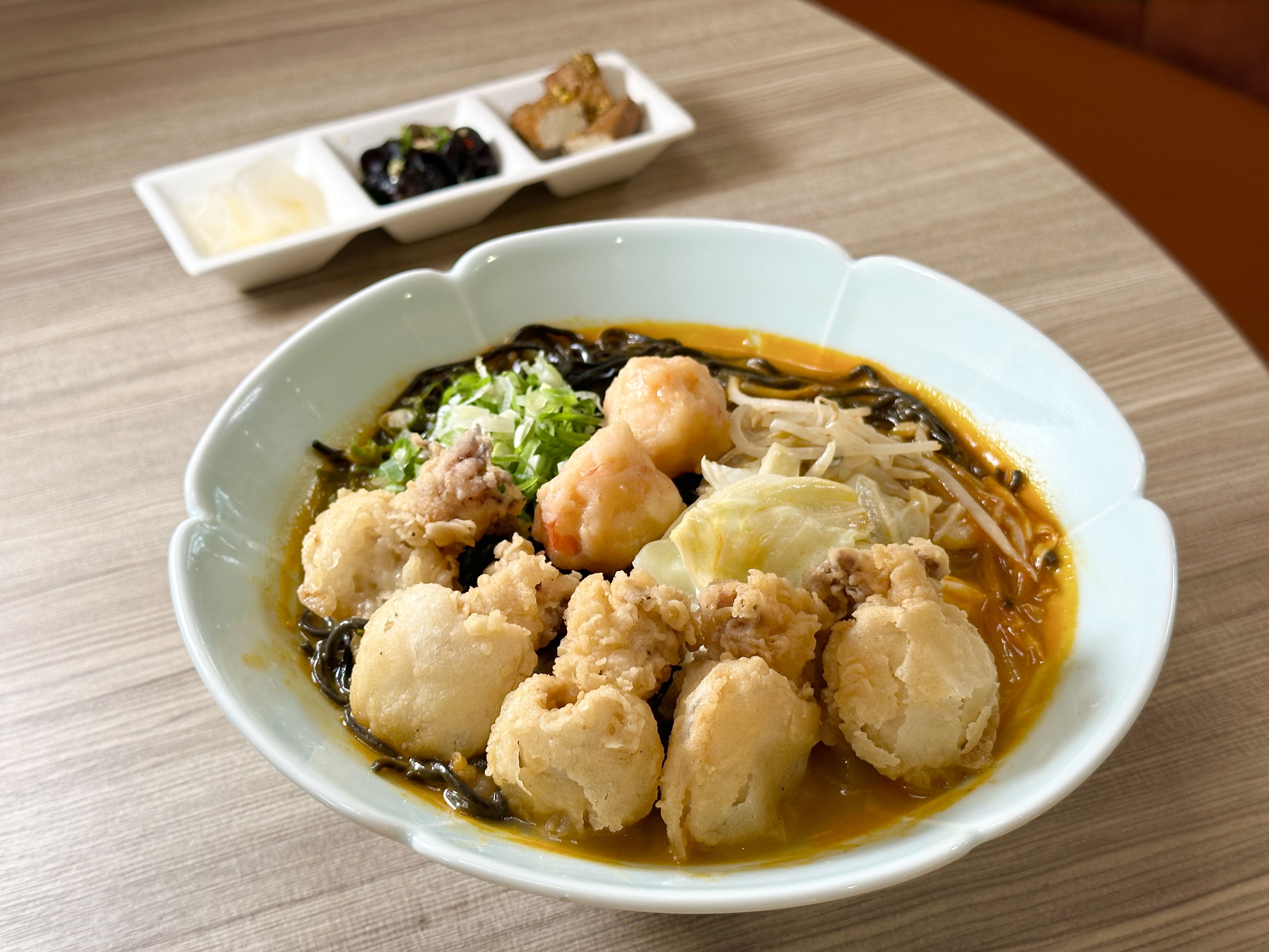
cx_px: 634
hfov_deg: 39.7
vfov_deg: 30.3
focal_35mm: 48
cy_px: 476
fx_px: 1760
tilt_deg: -41.9
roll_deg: +0.3
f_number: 1.78
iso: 64
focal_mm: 6.86
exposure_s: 1/60
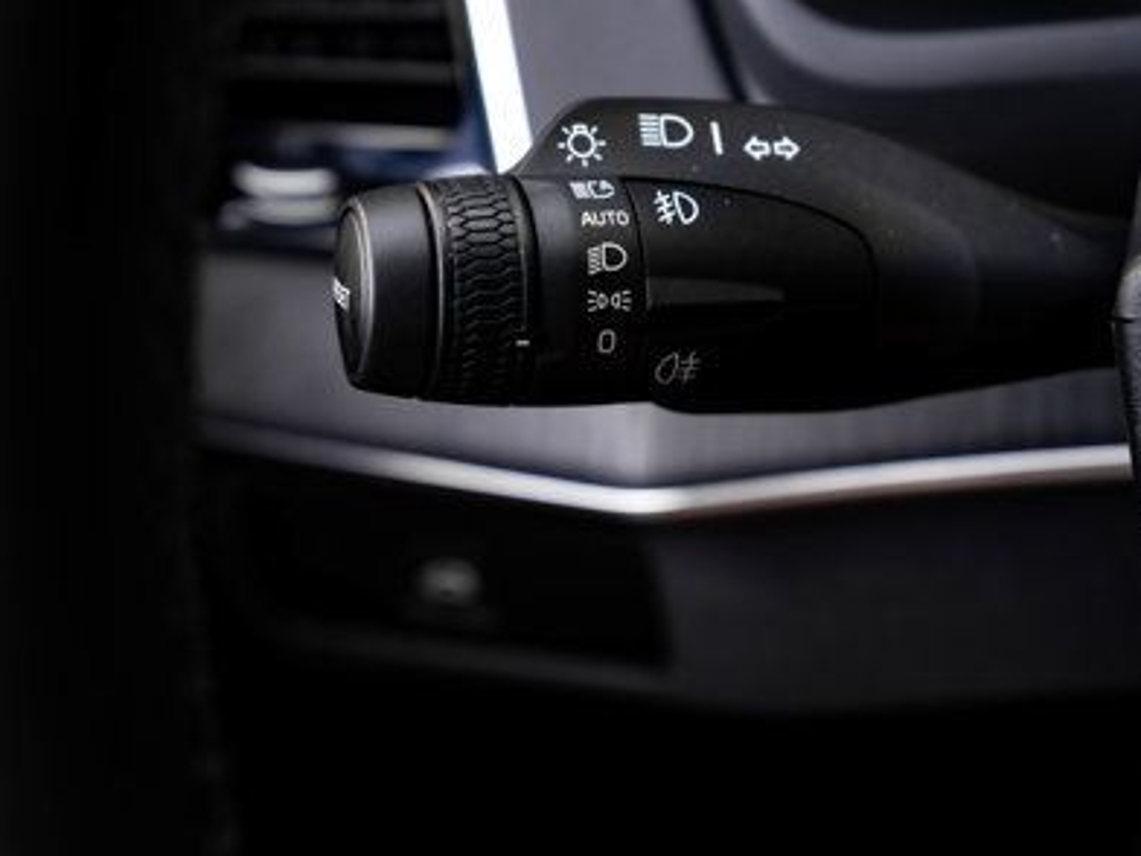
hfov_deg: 28.1
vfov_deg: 21.2
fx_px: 2274
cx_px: 696
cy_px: 246
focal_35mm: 69
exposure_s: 1/200
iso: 640
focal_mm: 44
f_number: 4
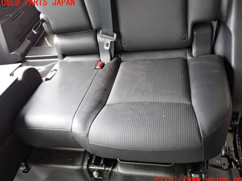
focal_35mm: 31
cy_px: 91
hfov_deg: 58.4
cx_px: 124
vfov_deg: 45.4
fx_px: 217
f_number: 2.3
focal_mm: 5.4
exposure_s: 1/30
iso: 200
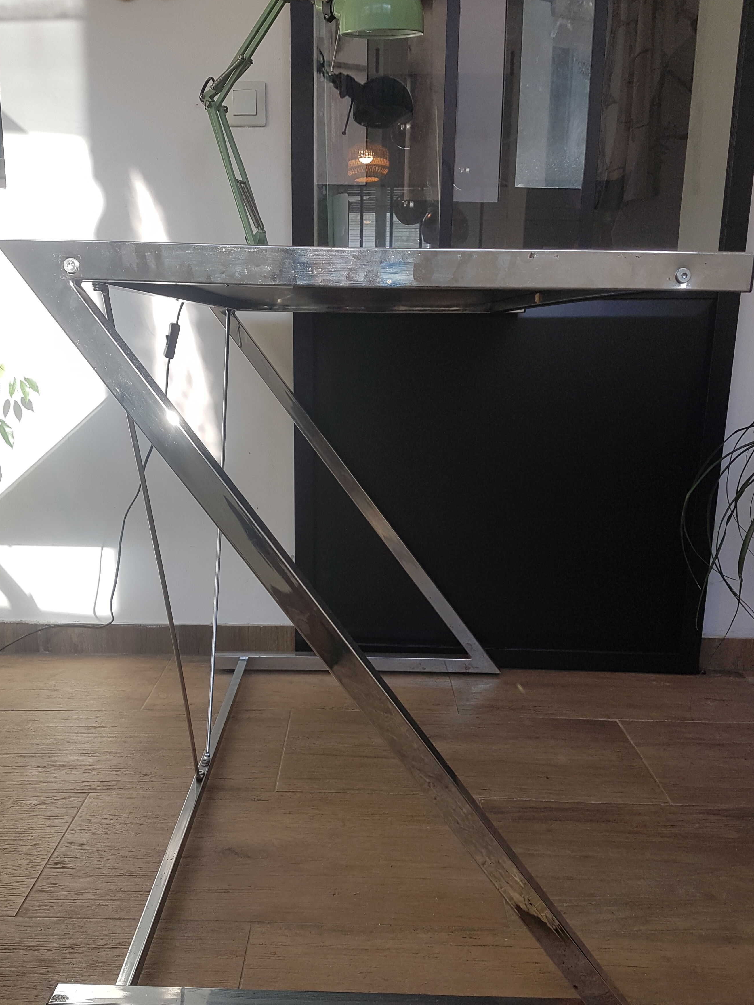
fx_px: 871
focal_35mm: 30
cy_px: 558
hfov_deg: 46.8
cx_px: 349
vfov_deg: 59.8
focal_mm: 4.2
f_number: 1.7
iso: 40
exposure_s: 1/384
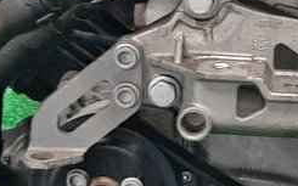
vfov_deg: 8.1
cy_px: 171
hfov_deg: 12.8
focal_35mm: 162
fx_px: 1315
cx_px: 300
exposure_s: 1/50
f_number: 1.7
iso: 121
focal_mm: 3.93
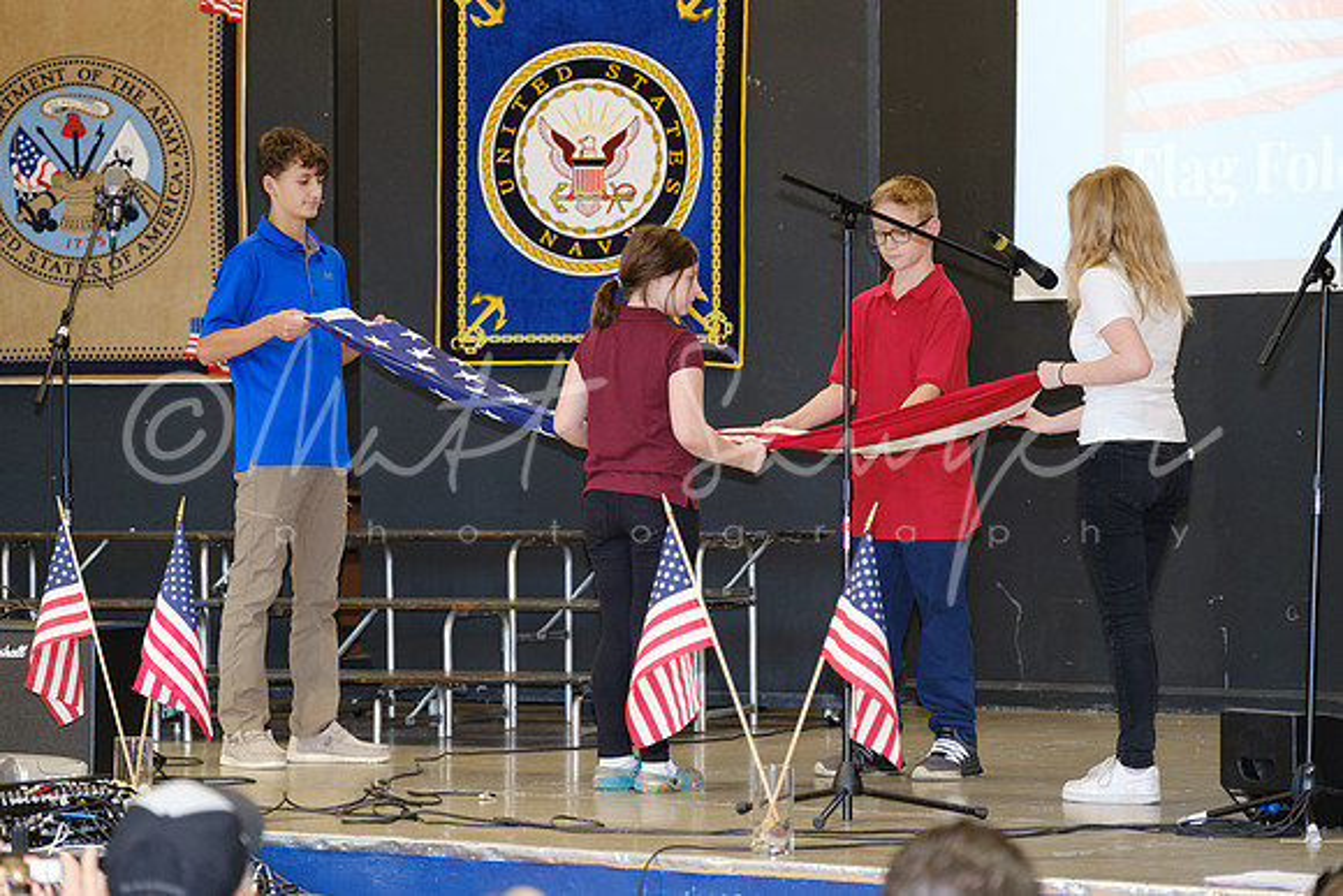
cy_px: 448
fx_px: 4888
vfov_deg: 10.5
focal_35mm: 131
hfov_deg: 15.6
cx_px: 672
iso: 1600
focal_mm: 87.1
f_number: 3.2
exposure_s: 1/100
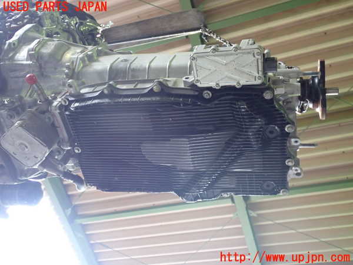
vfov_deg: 39.7
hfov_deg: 51.4
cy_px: 132
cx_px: 176
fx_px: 367
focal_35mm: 36
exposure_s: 1/40
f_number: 2.5
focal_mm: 6.37
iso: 640
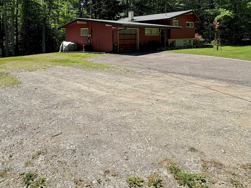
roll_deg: +1.3
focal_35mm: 23
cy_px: 37
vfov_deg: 54.7
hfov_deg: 73.2
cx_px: 102
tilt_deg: -0.8
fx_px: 167
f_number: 2.2
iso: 40
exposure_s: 1/1110
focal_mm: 2.22
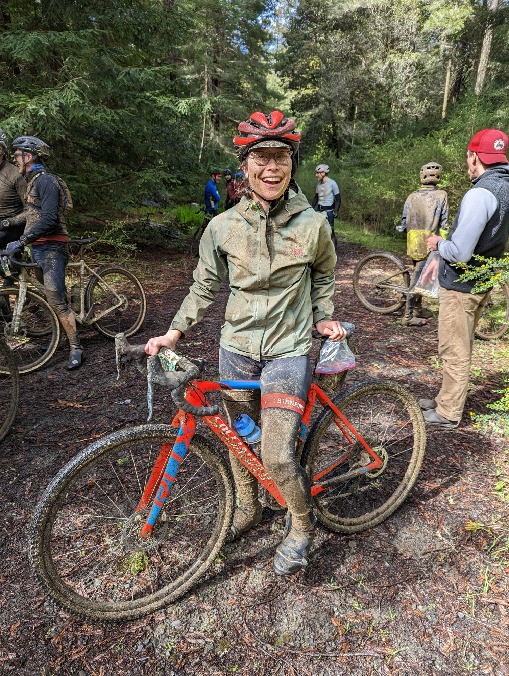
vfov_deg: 71.5
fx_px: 469
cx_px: 254
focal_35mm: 24
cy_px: 338
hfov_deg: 56.9
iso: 41
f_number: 1.85
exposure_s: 1/462
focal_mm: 6.81
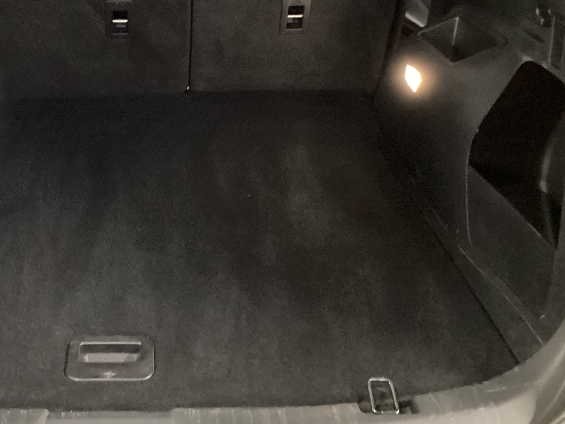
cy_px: 85
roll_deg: +1.0
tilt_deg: -23.3
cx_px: 113
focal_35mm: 51
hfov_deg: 36.2
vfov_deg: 28.0
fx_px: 832
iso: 800
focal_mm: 3.3
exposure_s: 1/17
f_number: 2.4
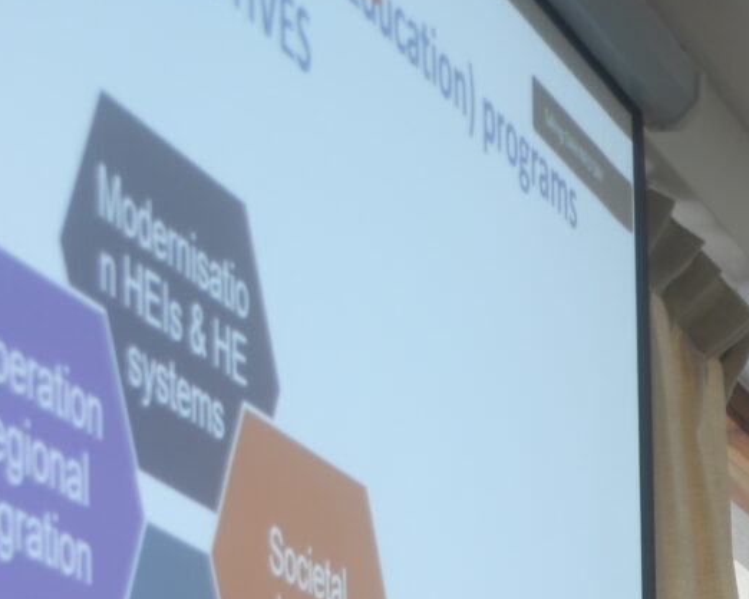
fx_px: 3368
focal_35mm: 152
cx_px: 1300
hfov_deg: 11.8
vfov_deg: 9.6
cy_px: 1094
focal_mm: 22
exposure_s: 1/20
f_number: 3.8
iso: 100
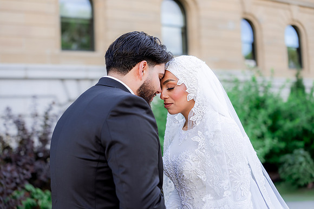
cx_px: 157
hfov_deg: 39.6
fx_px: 436
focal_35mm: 50
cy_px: 104
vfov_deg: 27.0
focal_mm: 50
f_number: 2.5
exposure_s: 1/1000
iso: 200
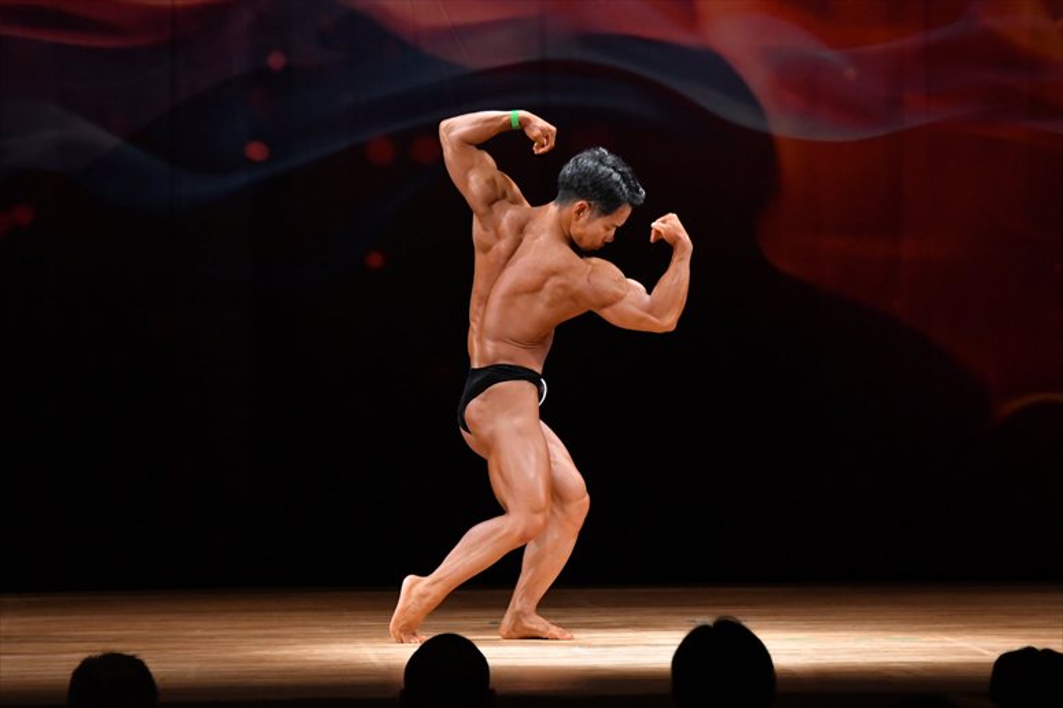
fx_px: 7083
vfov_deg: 5.7
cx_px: 532
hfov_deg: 8.6
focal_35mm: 240
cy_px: 354
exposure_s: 1/400
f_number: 5.6
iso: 4000
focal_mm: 160
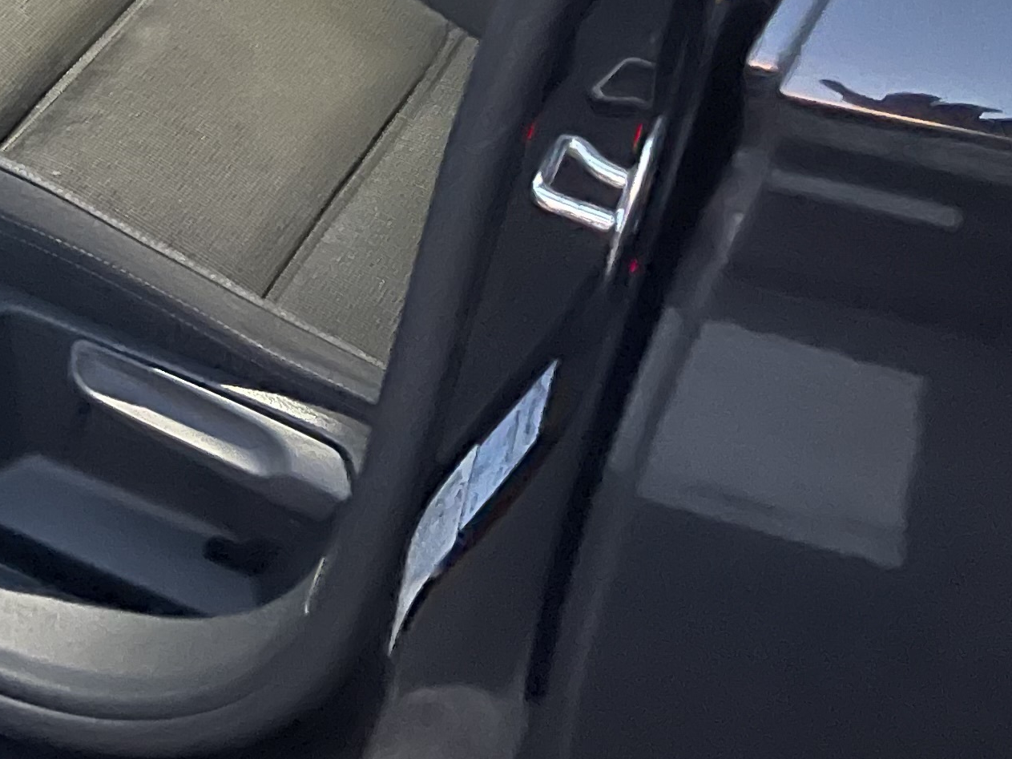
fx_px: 2426
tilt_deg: -25.6
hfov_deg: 21.5
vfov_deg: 16.7
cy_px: -255
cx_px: -264
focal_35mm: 83
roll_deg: +0.4
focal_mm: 5.1
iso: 1250
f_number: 1.6
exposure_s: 1/17
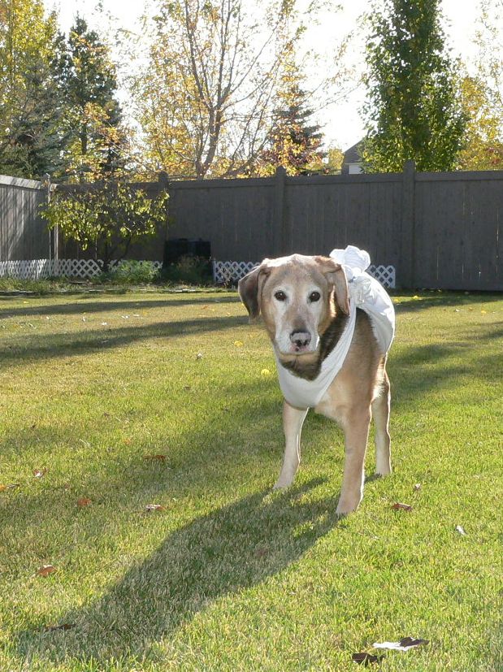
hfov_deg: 30.2
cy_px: 336
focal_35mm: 48
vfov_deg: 39.7
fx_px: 931
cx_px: 252
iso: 200
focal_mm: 7.9
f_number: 5.6
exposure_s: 1/500
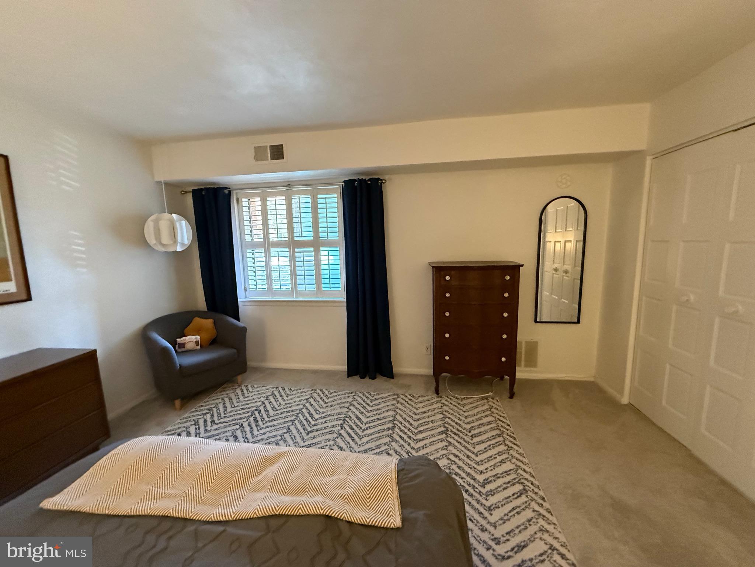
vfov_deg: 85.7
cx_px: 378
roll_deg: +1.5
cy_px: 284
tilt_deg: -7.4
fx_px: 305
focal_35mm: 14
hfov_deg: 102.1
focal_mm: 2.22
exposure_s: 1/60
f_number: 2.2
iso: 800
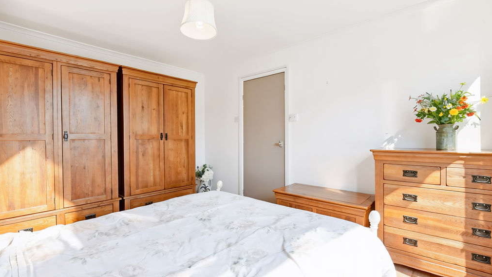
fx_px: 222
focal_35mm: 17
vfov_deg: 63.9
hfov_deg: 95.9
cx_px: 248
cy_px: 143
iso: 250
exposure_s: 1/30
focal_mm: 16
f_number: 9
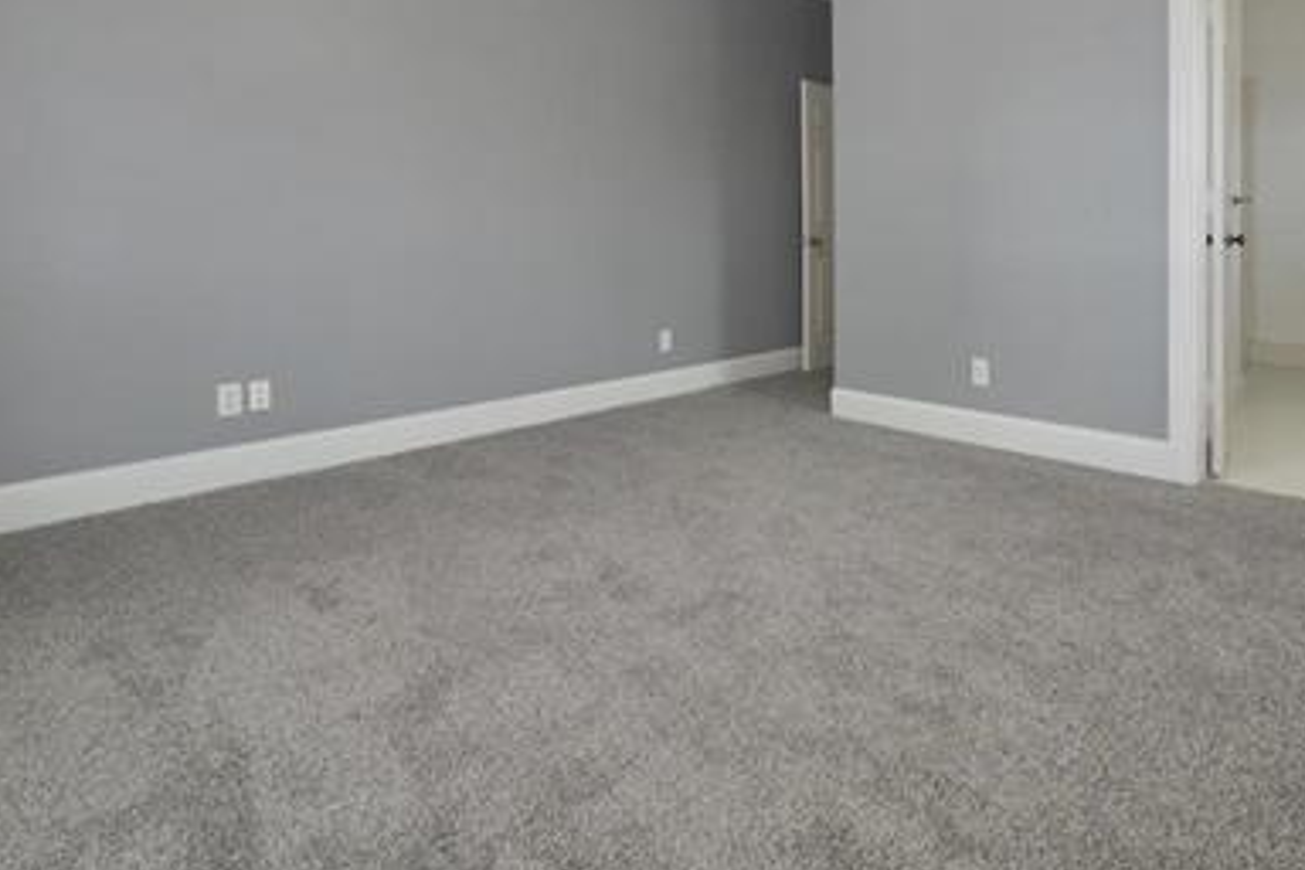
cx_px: 785
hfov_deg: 82.9
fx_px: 725
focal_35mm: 20
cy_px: 253
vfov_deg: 59.6
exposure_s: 1/4
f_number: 9
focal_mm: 12
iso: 200
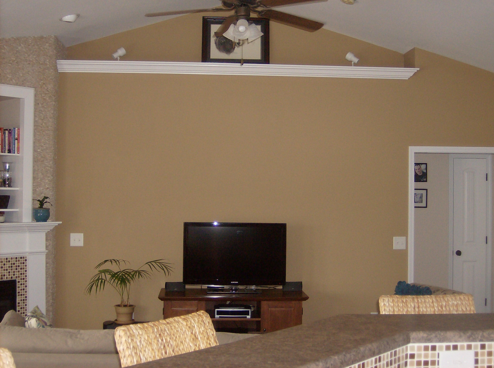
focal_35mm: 46
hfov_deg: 41.3
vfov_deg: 31.4
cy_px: 184
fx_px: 655
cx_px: 247
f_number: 3.1
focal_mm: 7.7
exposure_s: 1/74
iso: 200
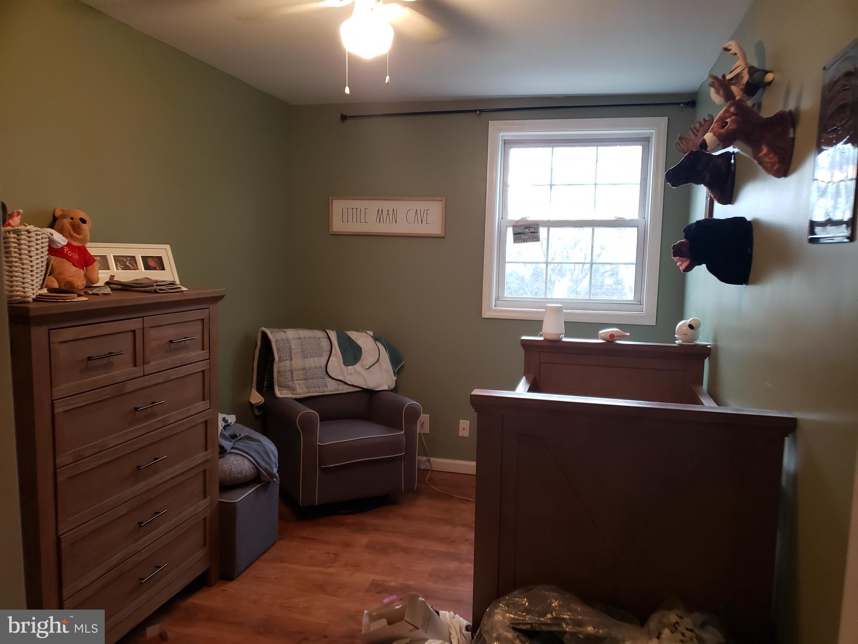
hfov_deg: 67.3
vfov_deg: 53.1
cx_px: 429
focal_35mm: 26
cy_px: 322
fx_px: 644
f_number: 1.5
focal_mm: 4.3
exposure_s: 1/40
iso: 320
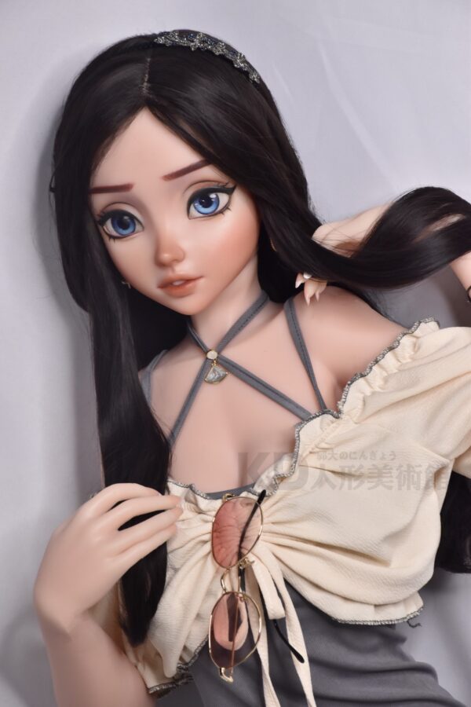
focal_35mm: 120
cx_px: 236
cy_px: 354
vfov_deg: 17.1
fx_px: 2355
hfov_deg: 11.4
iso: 500
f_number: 7.1
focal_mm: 80
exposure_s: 1/40
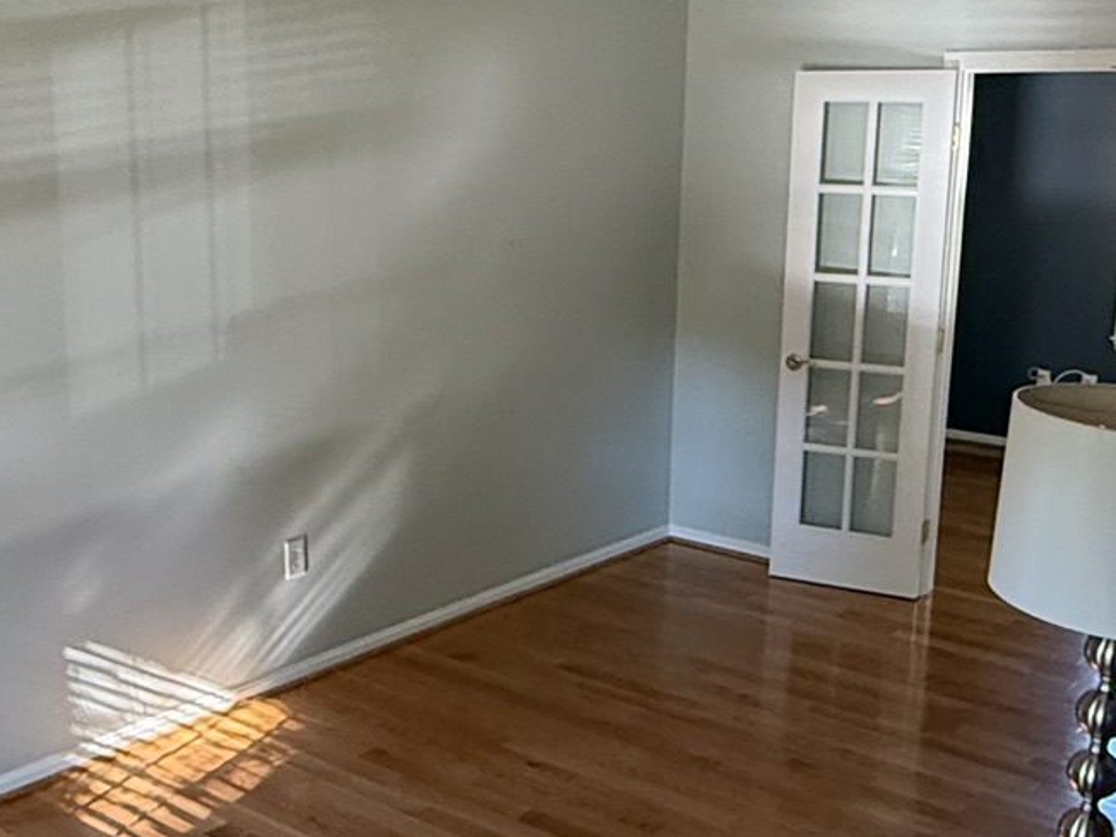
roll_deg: -1.3
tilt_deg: -13.1
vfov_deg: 32.9
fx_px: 1419
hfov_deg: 42.9
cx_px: 541
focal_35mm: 44
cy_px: 443
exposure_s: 1/60
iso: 400
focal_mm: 2.22
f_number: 2.2
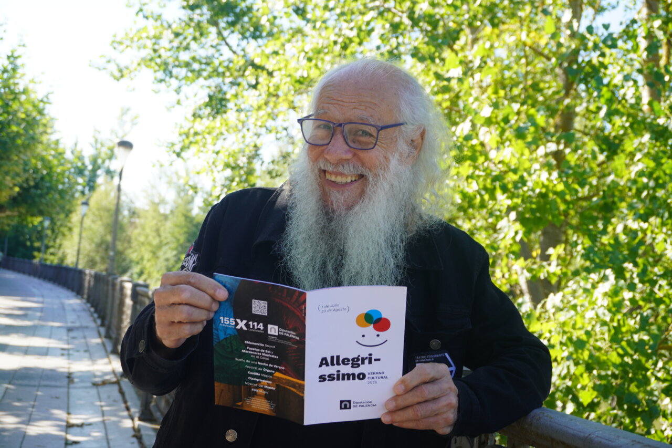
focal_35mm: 57
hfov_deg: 35.1
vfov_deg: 23.8
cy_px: 224
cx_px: 336
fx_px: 1064
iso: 100
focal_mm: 38
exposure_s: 1/80
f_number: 6.3
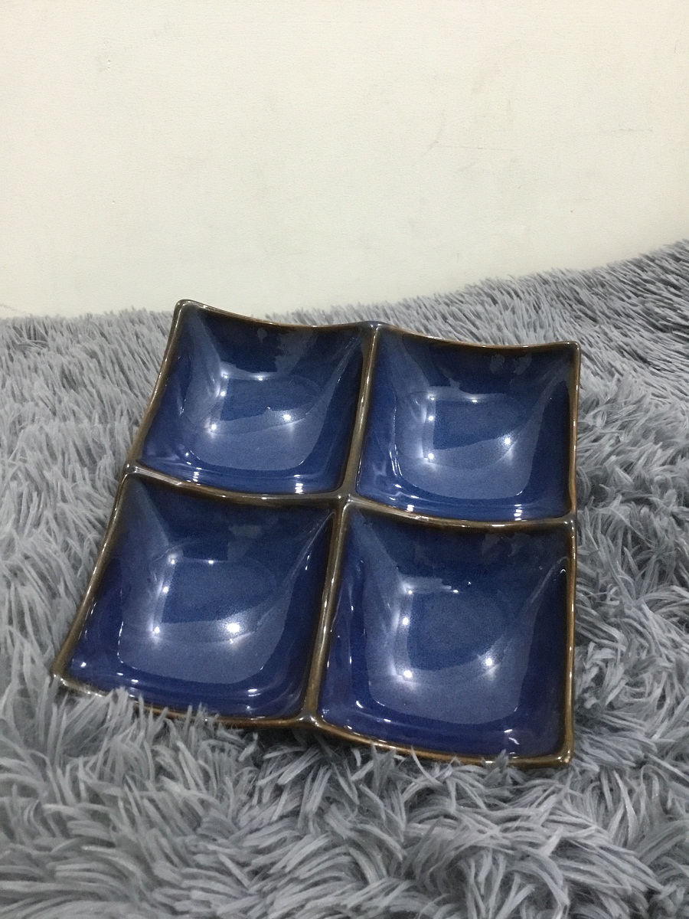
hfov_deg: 45.4
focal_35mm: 31
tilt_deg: -32.0
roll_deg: +1.3
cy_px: 460
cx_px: 344
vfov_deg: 58.4
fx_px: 823
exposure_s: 1/30
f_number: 2.4
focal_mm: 3.3
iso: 200
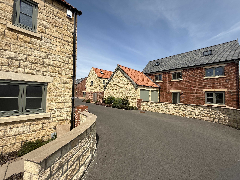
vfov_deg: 85.7
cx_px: 120
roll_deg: -0.9
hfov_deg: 102.1
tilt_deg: +2.3
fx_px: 97
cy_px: 90
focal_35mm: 14
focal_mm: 2.22
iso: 50
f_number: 2.2
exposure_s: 1/2165
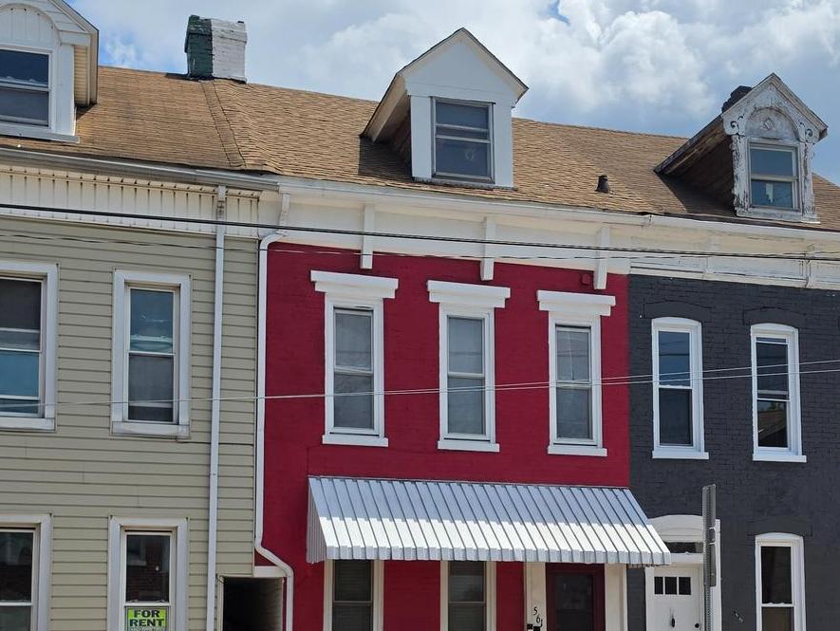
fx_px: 971
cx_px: 519
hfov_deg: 46.4
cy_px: 427
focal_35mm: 40
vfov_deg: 35.6
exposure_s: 1/7939
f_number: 1.4
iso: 50
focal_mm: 6.5
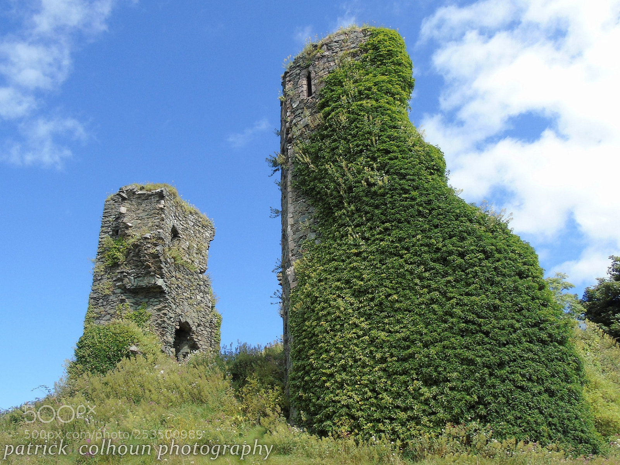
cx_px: 310
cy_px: 232
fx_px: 448
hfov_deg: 69.4
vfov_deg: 54.9
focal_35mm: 25
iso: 80
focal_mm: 4.4
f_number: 3.4
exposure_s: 1/640
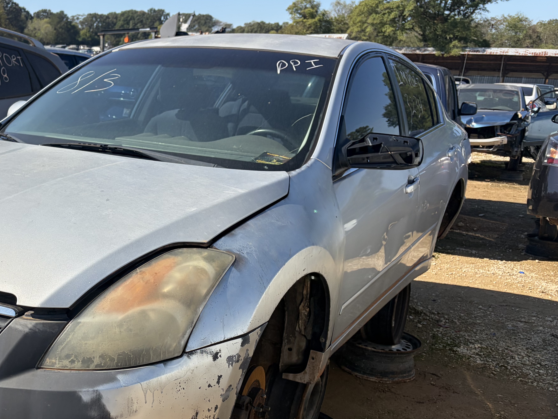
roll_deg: -1.2
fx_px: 677
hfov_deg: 42.8
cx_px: 114
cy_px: 279
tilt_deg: -14.8
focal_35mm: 42
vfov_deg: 34.0
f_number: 1.6
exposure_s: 1/4065
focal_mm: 5.96
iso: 64
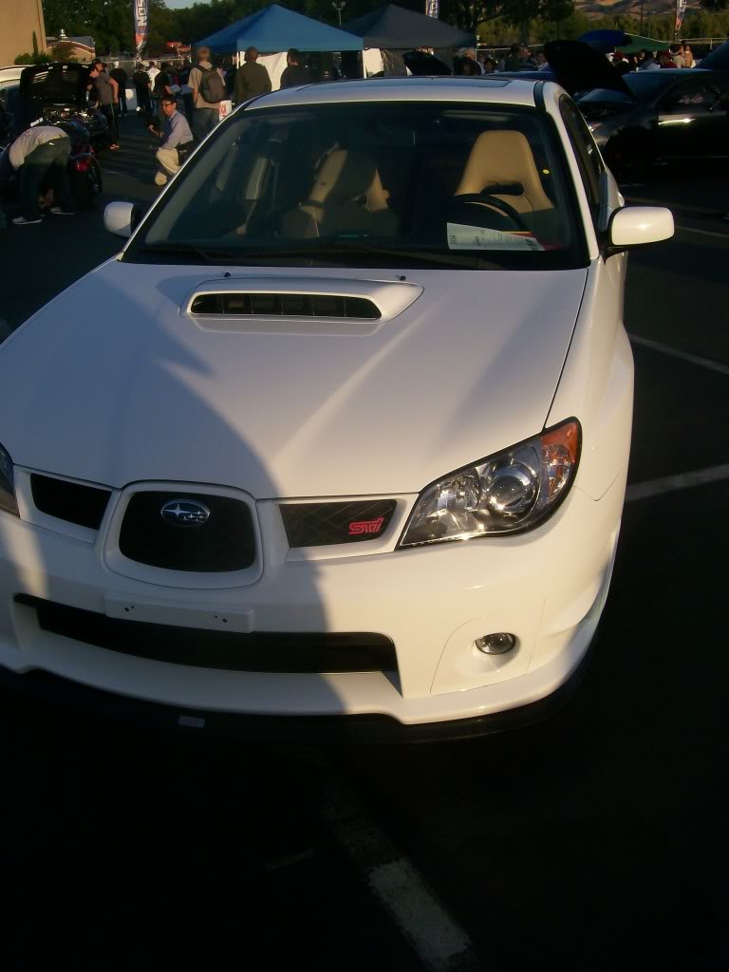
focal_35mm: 36
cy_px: 486
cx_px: 364
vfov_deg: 51.4
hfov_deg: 39.7
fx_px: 1011
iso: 80
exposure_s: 1/438
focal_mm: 6
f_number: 4.8
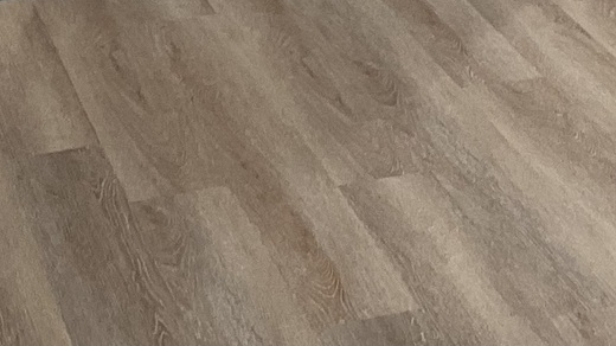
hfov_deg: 15.2
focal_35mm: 140
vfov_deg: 8.4
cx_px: 502
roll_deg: +0.0
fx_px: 2286
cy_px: -211
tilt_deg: -14.9
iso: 64
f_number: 1.8
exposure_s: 1/60
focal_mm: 3
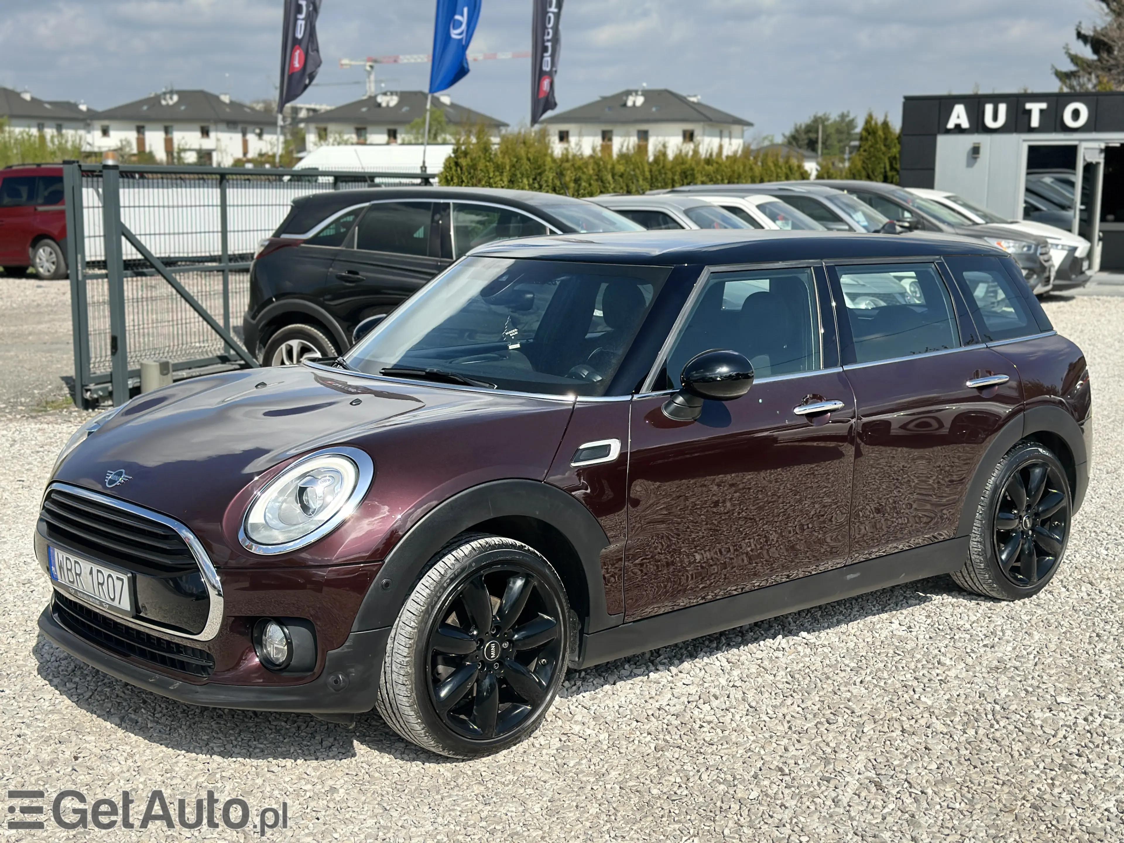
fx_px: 1559
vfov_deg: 30.3
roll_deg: -0.5
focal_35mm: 48
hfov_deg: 39.7
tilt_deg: -8.6
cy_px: 422
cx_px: 562
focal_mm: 6.86
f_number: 1.78
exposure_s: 1/5000
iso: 100
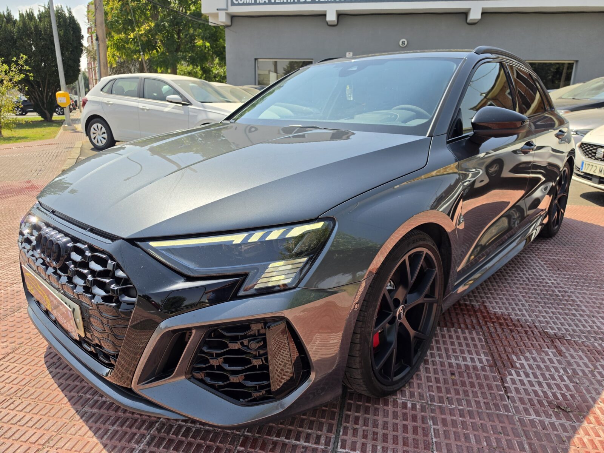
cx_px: 302
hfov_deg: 73.9
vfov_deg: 58.9
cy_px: 226
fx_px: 401
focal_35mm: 23
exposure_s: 1/4764
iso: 64
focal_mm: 6.5
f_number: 1.4
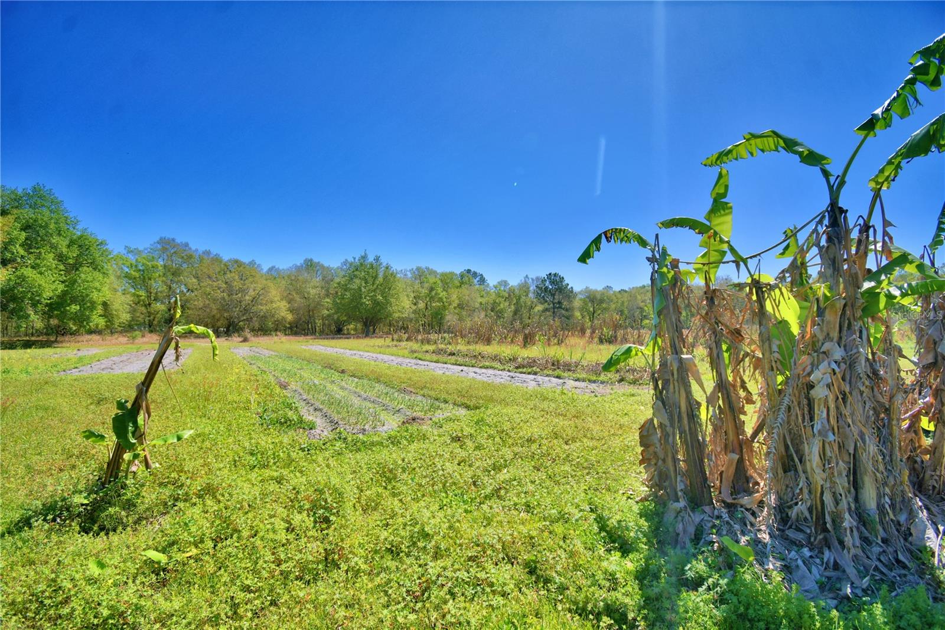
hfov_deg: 100.4
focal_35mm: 15
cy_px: 315
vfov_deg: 77.3
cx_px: 472
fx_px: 394
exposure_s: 1/1600
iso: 100
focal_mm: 10
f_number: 4.5
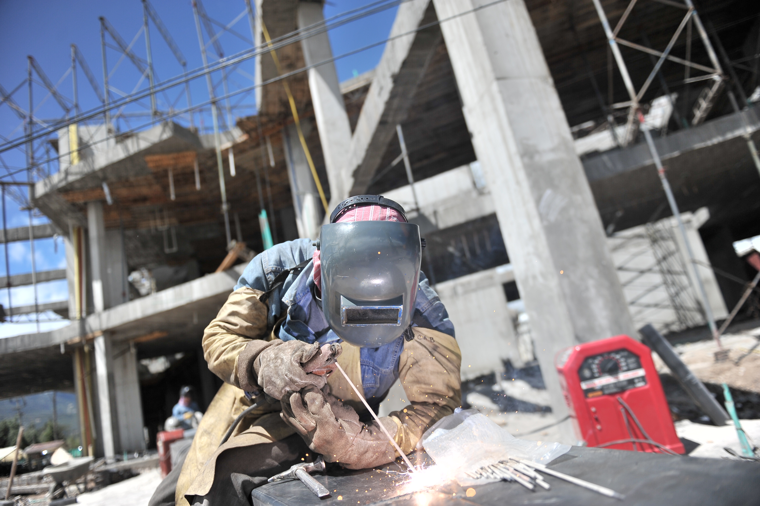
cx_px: 380
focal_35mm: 24
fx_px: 506
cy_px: 253
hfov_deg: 73.8
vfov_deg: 53.1
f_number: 2.8
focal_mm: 24
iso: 250
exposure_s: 1/6400
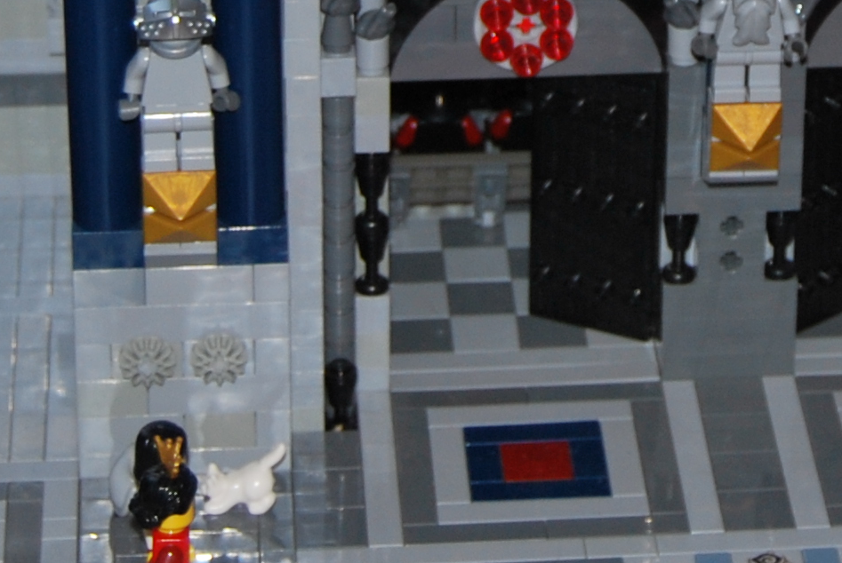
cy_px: -349
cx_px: 732
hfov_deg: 10.8
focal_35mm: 190
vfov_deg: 7.1
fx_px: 4450
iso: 200
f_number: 4.5
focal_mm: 31
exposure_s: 1/60
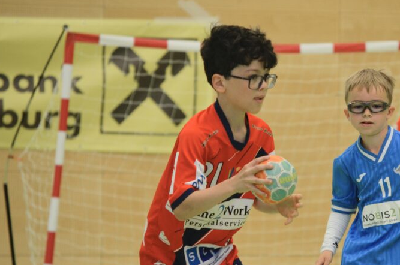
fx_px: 3446
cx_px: 281
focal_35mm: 311
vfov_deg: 4.4
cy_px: 169
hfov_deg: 6.6
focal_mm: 135
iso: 1100
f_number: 5
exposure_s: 1/500
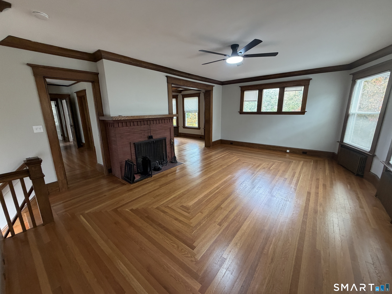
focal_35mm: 14
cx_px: 196
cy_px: 147
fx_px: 159
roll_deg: +0.8
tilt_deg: -13.3
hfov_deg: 102.1
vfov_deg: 85.7
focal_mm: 2.22
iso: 320
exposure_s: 1/121
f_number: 2.2
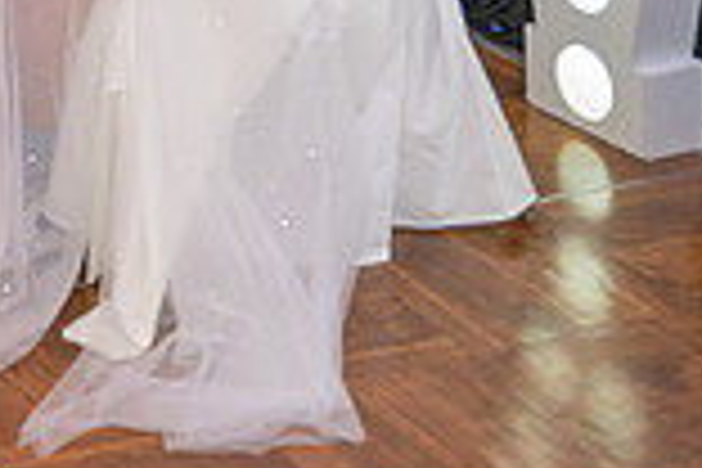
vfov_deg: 14.3
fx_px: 1735
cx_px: -405
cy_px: -254
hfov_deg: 19.4
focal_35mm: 89
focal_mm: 24
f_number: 3.5
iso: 1600
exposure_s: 1/200
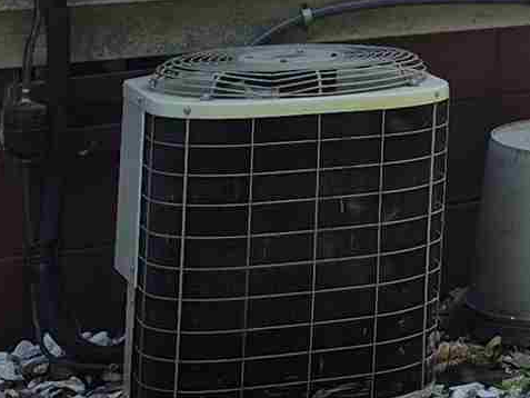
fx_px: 2267
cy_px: -277
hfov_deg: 10.5
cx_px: 1444
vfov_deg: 9.6
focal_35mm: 148
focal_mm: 5.4
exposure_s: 1/678
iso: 25
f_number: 1.8
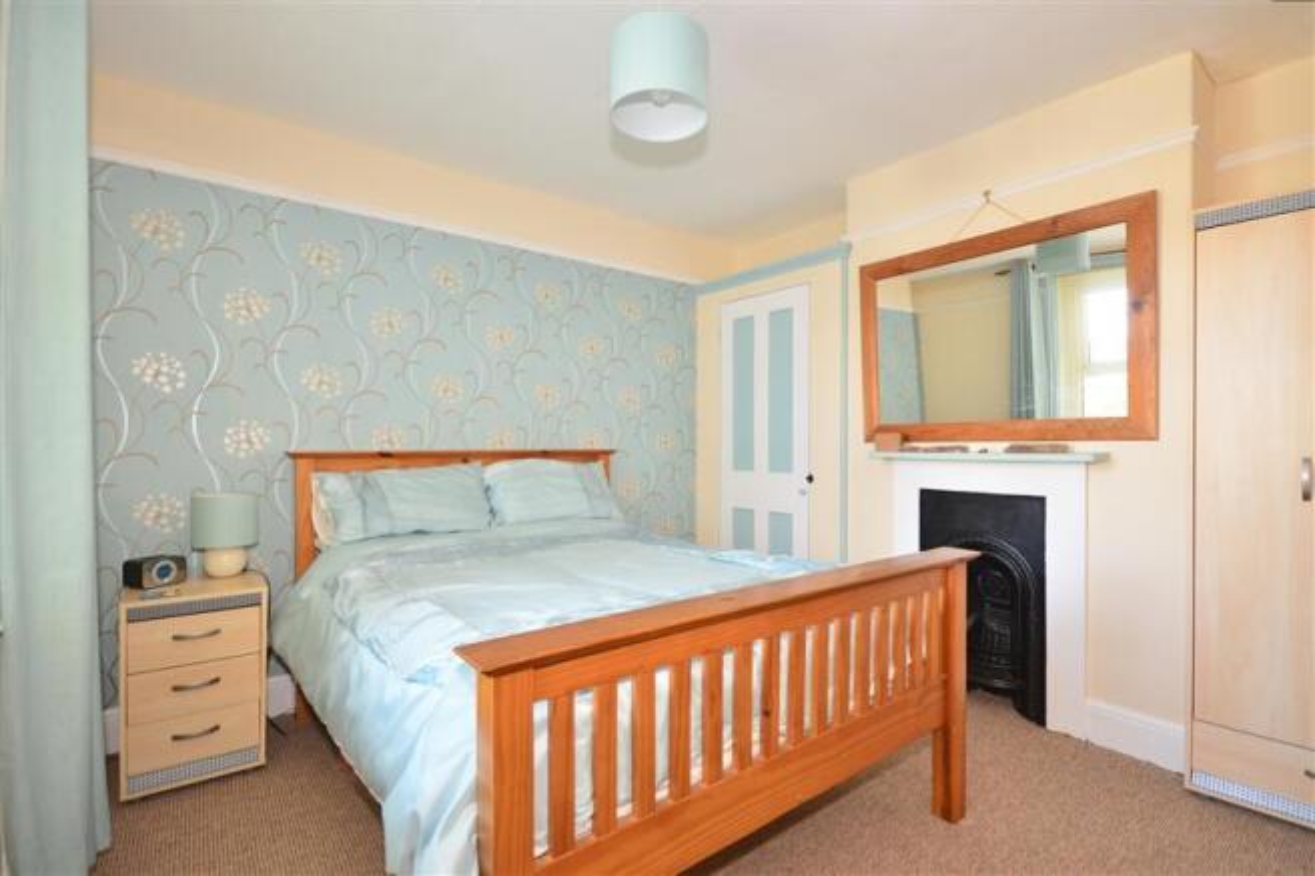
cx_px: 658
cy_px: 438
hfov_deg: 95.0
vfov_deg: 72.0
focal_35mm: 16
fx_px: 603
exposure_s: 1/10
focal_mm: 11
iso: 200
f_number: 5
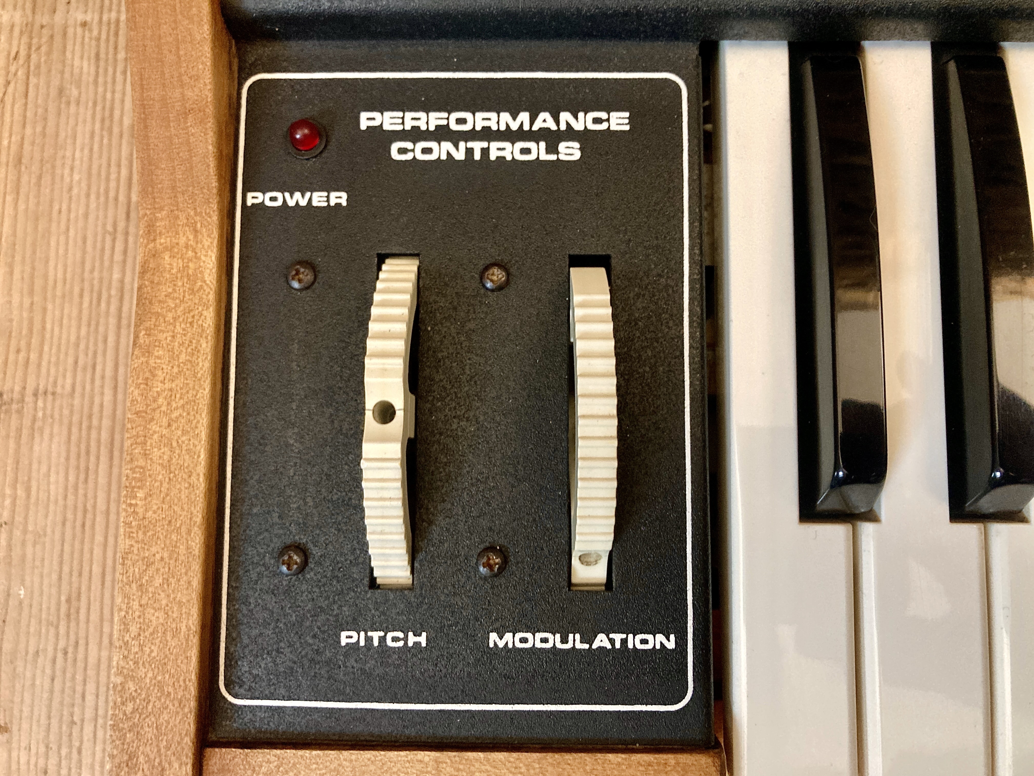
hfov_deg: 63.4
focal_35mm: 28
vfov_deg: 49.7
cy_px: 388
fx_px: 836
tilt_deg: -83.5
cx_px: 517
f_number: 1.8
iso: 320
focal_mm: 3.99
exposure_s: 1/40
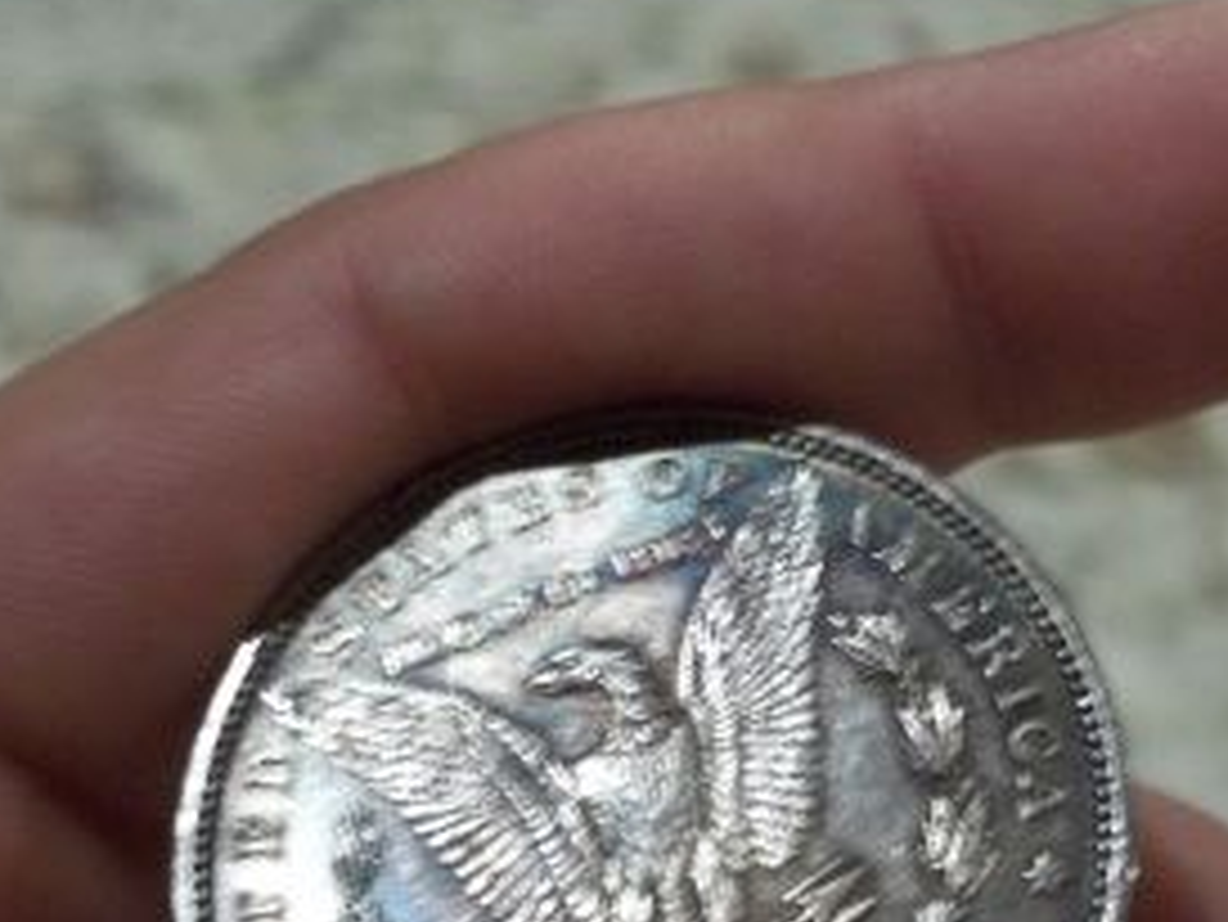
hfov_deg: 24.7
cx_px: 751
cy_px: 729
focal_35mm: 79
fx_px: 2804
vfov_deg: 18.5
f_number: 3.1
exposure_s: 1/13
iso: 160
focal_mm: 6.5
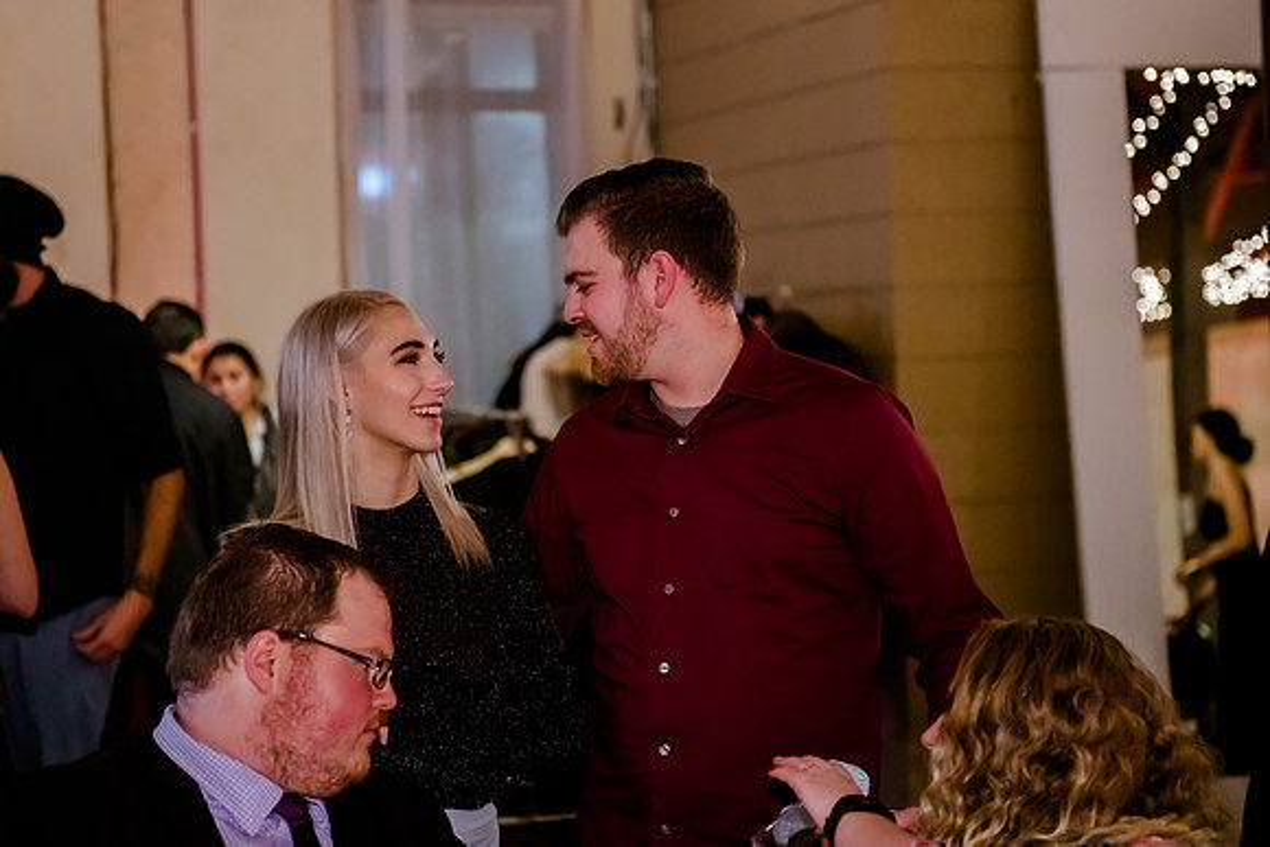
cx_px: 554
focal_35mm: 80
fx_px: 2809
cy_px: 365
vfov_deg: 17.2
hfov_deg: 25.5
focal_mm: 70
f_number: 2.8
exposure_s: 1/200
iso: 5000
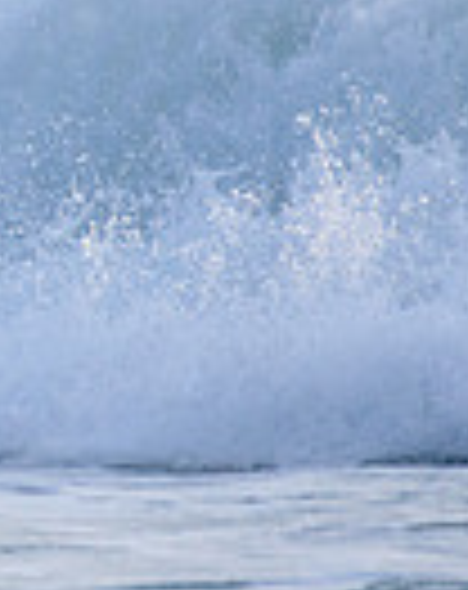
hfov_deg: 0.5
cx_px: -652
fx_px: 54429
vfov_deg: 0.6
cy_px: 38
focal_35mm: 3129
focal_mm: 500
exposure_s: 1/2000
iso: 720
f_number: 5.6
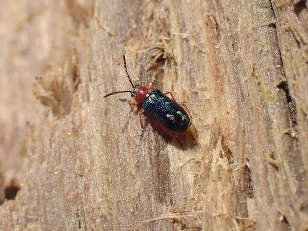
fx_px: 730
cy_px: 116
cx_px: 154
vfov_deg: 18.0
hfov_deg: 23.8
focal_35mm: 82
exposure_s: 1/320
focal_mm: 14.62
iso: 100
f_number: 5.6
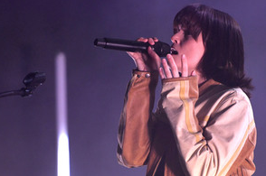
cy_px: 127
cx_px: 135
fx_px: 2265
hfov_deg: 6.7
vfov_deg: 4.5
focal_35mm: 307
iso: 1600
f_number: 3.2
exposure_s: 1/500
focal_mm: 200
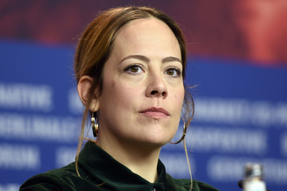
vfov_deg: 4.6
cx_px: 144
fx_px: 2390
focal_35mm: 300
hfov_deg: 6.9
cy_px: 96
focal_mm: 200
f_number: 3.2
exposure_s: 1/320
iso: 640
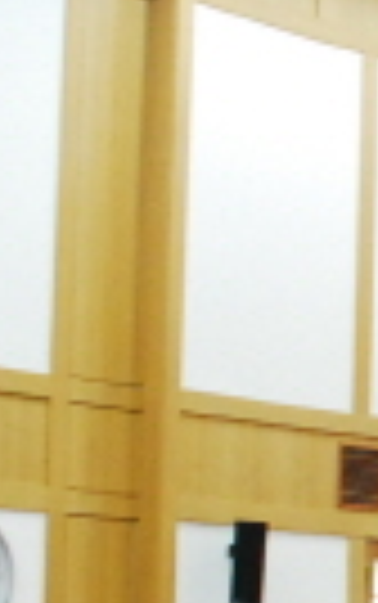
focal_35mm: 144
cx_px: 932
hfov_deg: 8.3
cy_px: 542
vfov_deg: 14.4
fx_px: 2368
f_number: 6.3
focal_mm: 18
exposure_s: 1/60
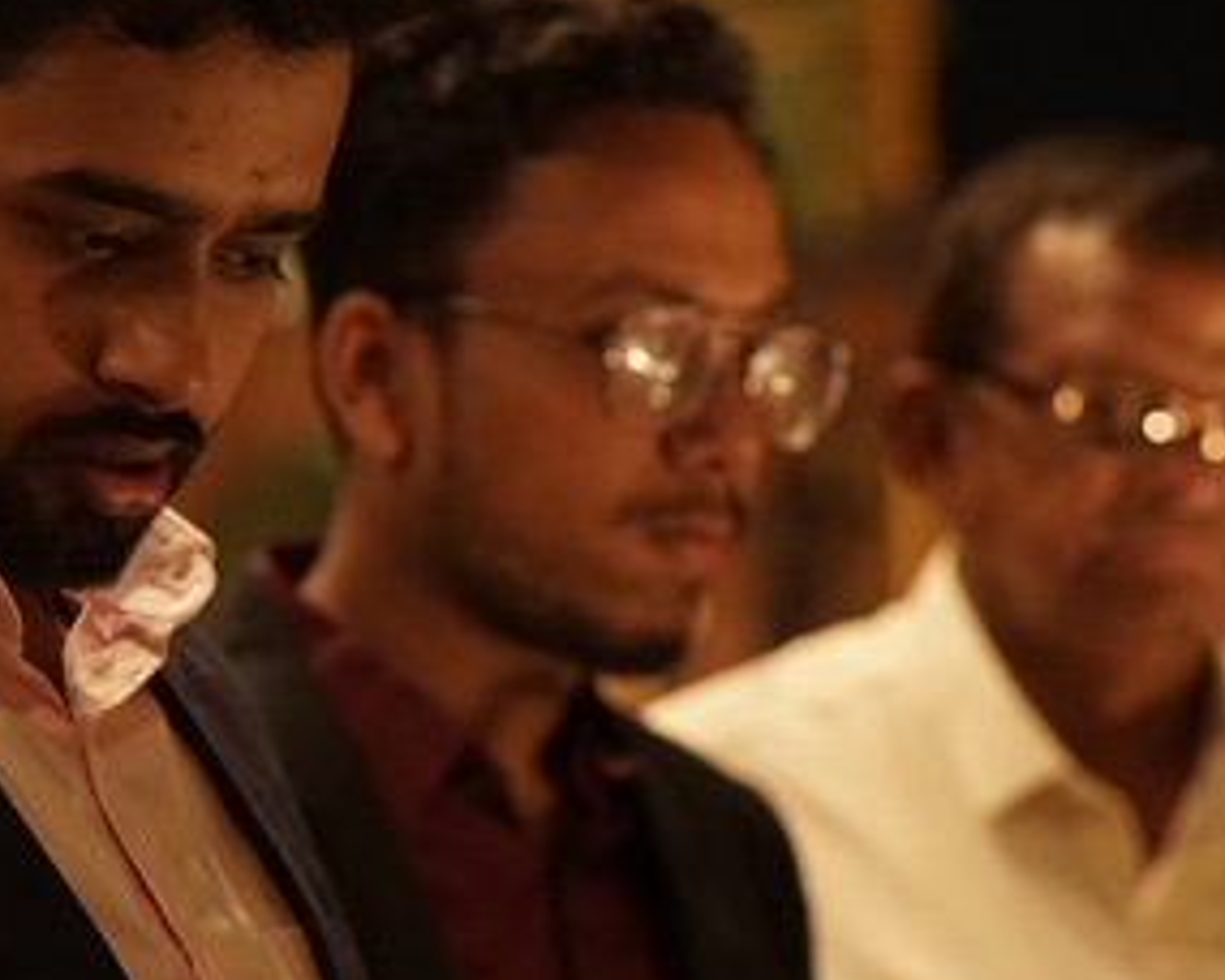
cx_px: 696
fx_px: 7106
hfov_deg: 9.9
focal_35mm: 196
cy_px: 664
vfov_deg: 7.9
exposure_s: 1/80
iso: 1600
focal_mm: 85
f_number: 2.8
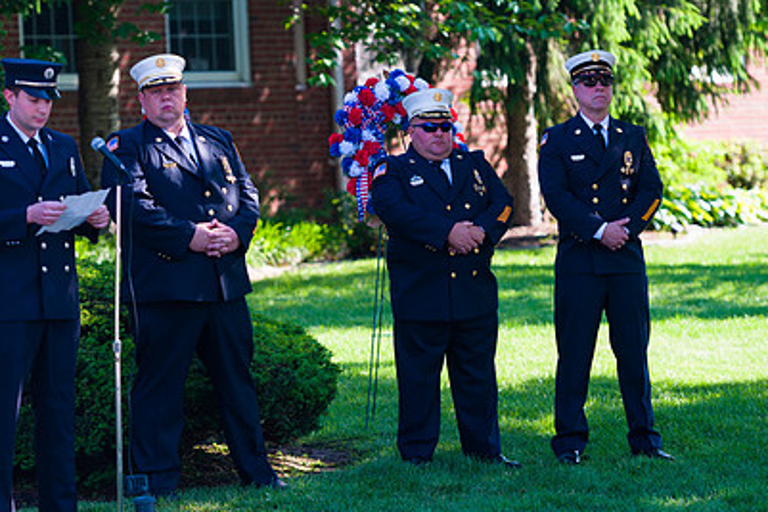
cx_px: 429
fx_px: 3860
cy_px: 222
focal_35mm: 181
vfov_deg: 7.6
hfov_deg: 11.4
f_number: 3.2
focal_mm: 125
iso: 200
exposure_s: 1/1000
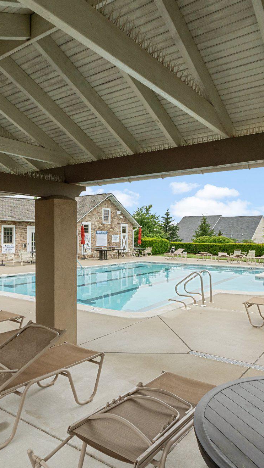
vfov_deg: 71.9
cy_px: 236
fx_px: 323
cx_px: 163
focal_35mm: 26
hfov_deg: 44.1
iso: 640
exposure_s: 1/1000
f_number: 8
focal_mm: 16
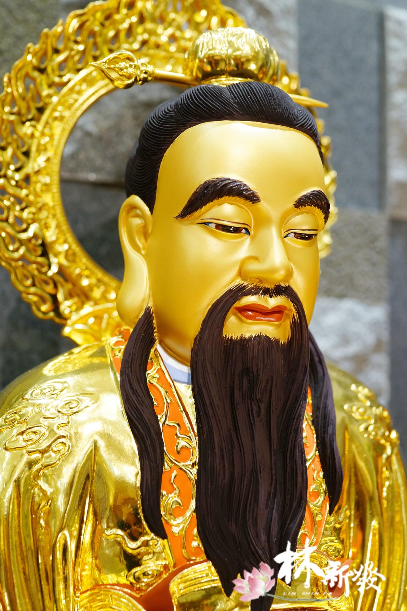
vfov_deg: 54.4
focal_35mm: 35
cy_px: 306
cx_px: 204
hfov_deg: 37.9
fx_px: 593
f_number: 4.5
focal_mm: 35
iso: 1250
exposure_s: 1/80
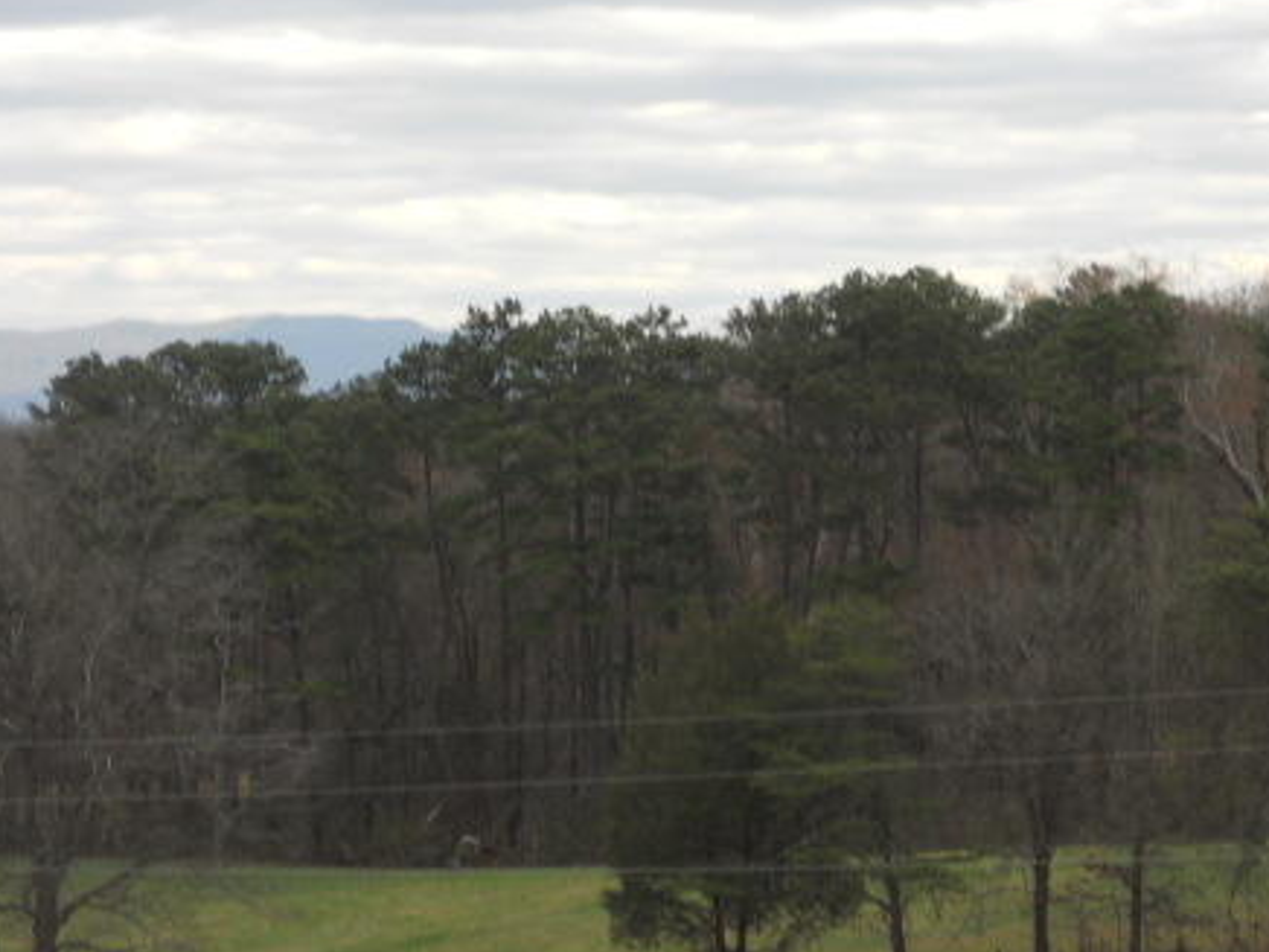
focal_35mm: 135
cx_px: 731
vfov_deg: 11.0
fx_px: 4949
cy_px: 472
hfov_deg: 14.6
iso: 80
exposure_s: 1/125
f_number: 5.4
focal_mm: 16.5
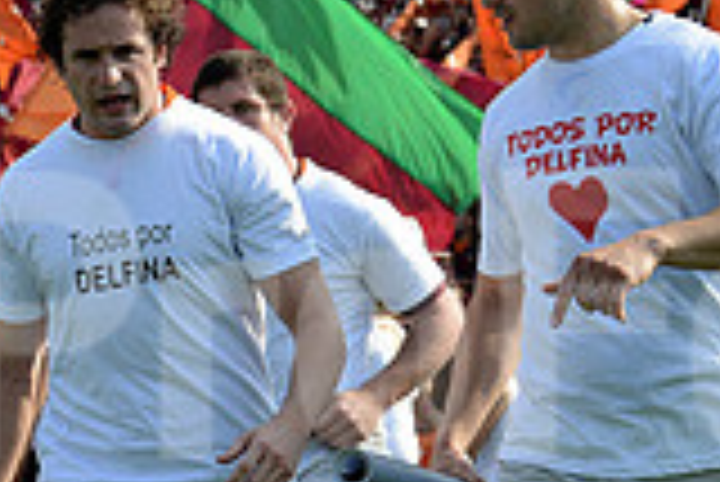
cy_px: 304
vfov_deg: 6.8
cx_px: 306
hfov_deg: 10.1
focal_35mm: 203
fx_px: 4064
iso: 250
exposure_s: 1/1000
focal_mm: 56
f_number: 4.5
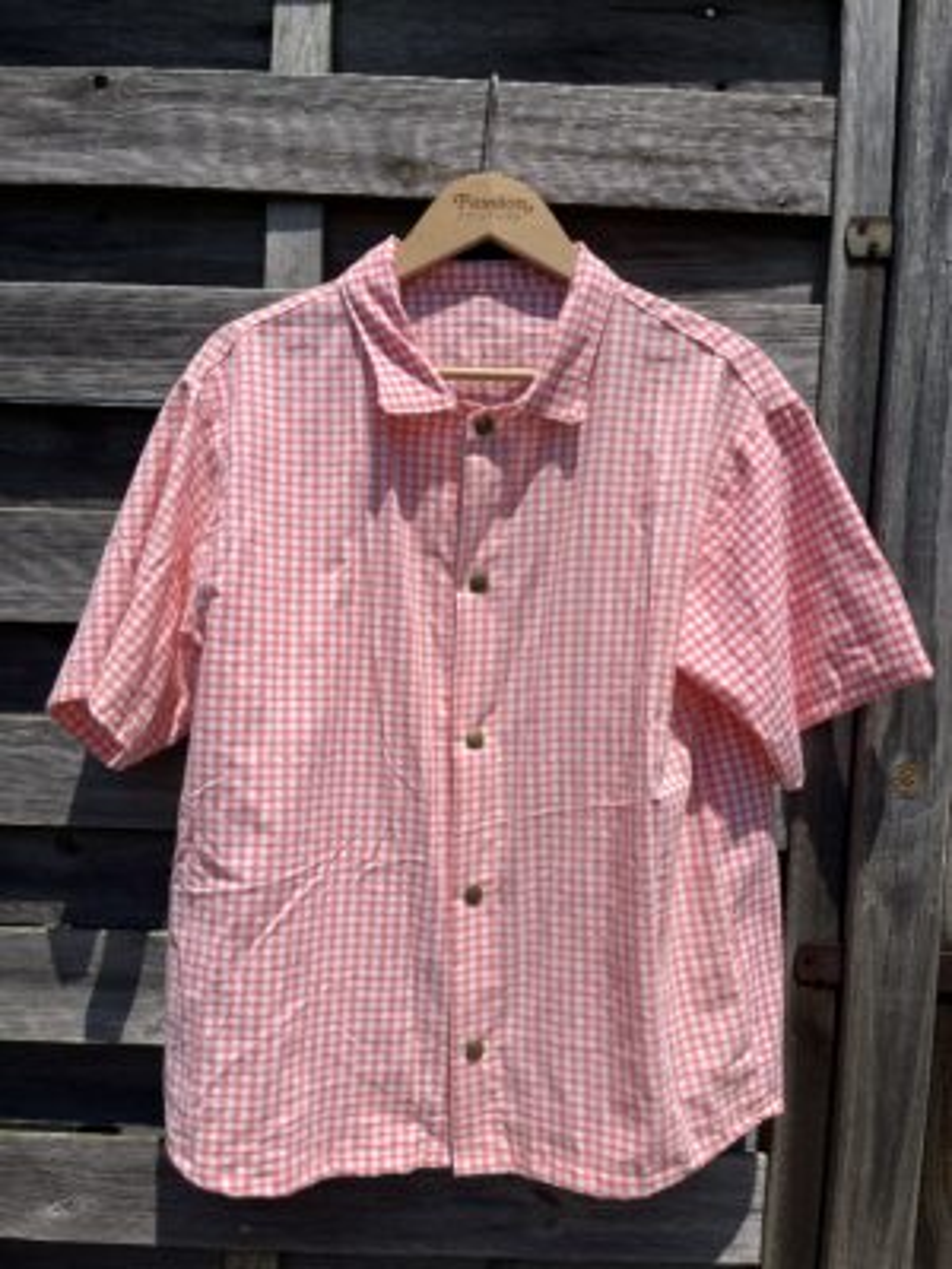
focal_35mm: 26
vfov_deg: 67.3
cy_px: 634
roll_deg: -3.3
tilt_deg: -2.2
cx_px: 476
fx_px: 953
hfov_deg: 53.1
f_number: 1.6
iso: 50
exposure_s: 1/6897
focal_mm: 5.1
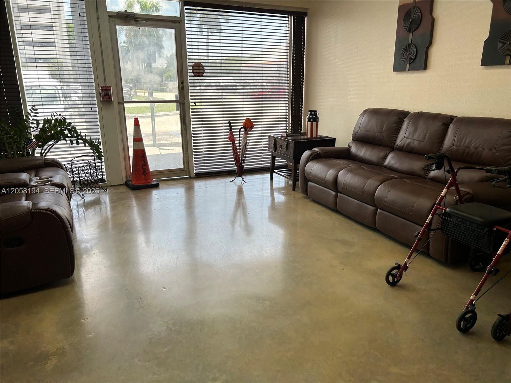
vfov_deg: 53.1
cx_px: 256
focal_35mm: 26
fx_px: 384
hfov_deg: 67.3
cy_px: 192
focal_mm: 5.7
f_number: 1.5
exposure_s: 1/173
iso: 40
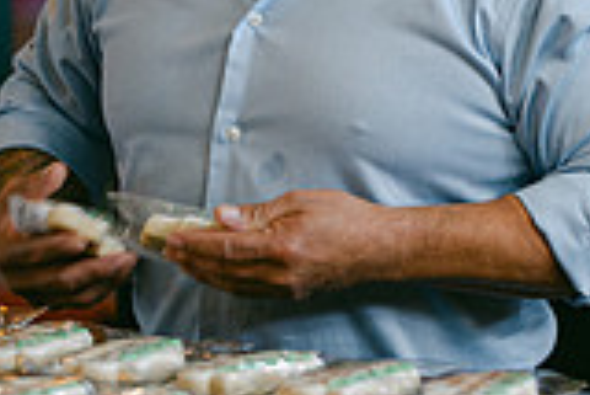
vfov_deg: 7.6
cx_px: 734
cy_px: 30
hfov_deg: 11.1
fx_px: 2969
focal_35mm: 181
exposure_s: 1/125
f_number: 1.8
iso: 720
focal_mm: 50
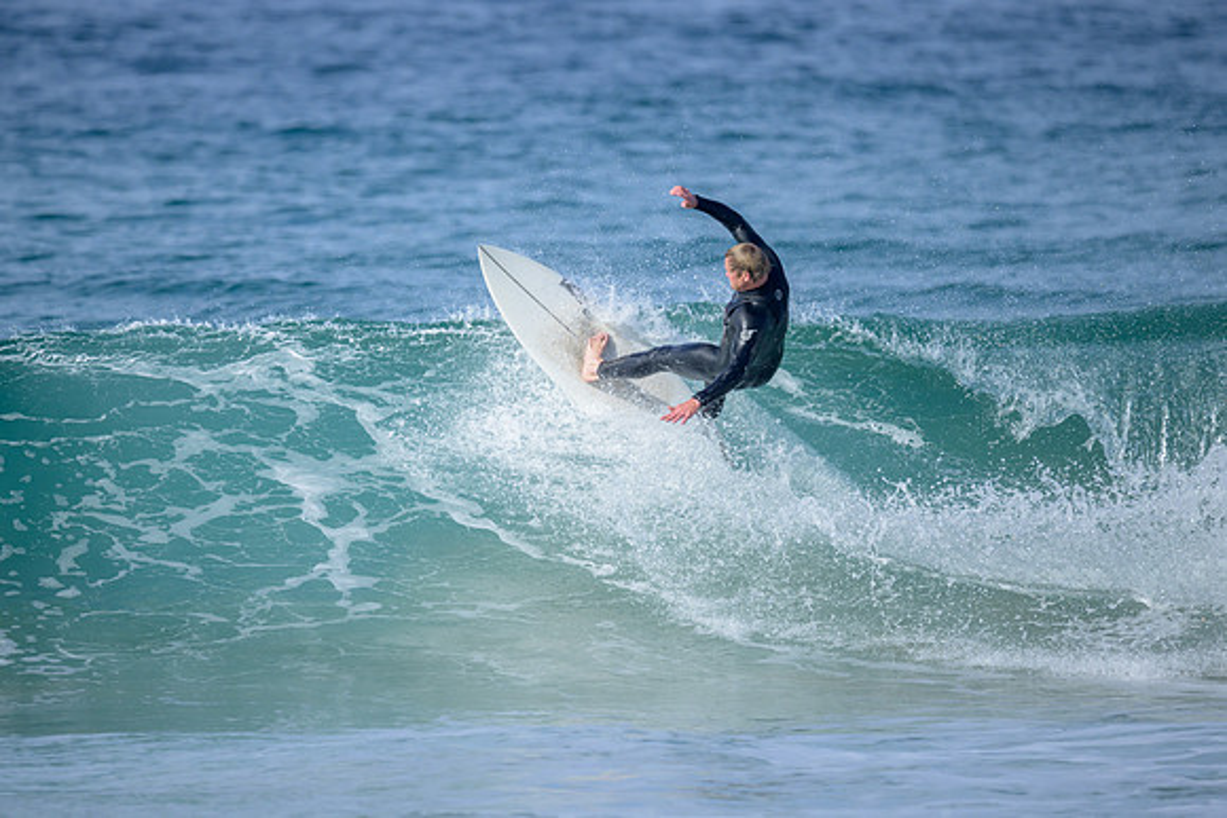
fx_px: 27272
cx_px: 614
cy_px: 409
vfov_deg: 1.7
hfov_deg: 2.6
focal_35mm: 800
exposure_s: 1/2500
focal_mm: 800
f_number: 6.3
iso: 560
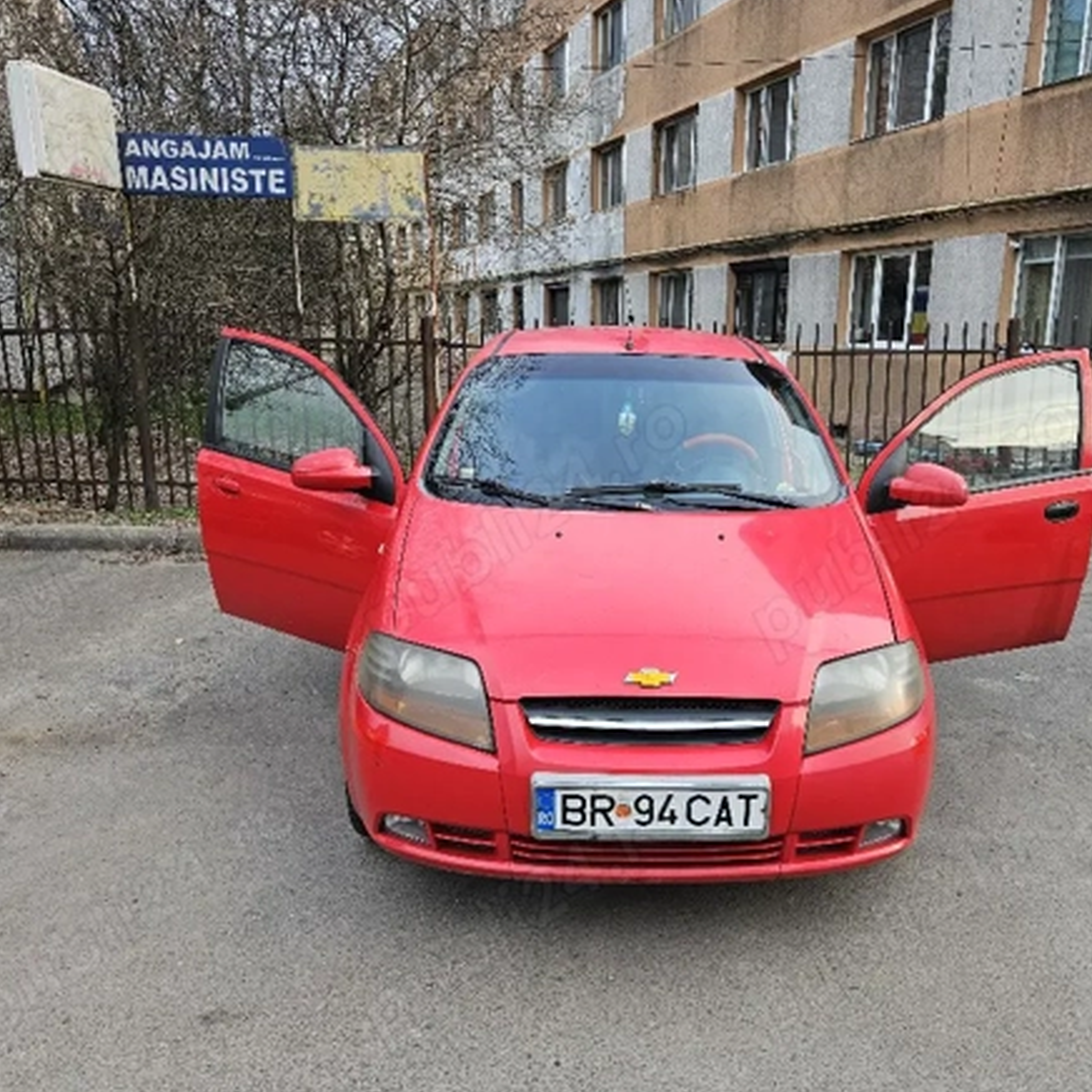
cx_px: 624
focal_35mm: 28
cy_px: 536
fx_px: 999
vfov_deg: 57.3
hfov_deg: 57.1
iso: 40
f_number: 1.8
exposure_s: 1/244
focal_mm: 5.4
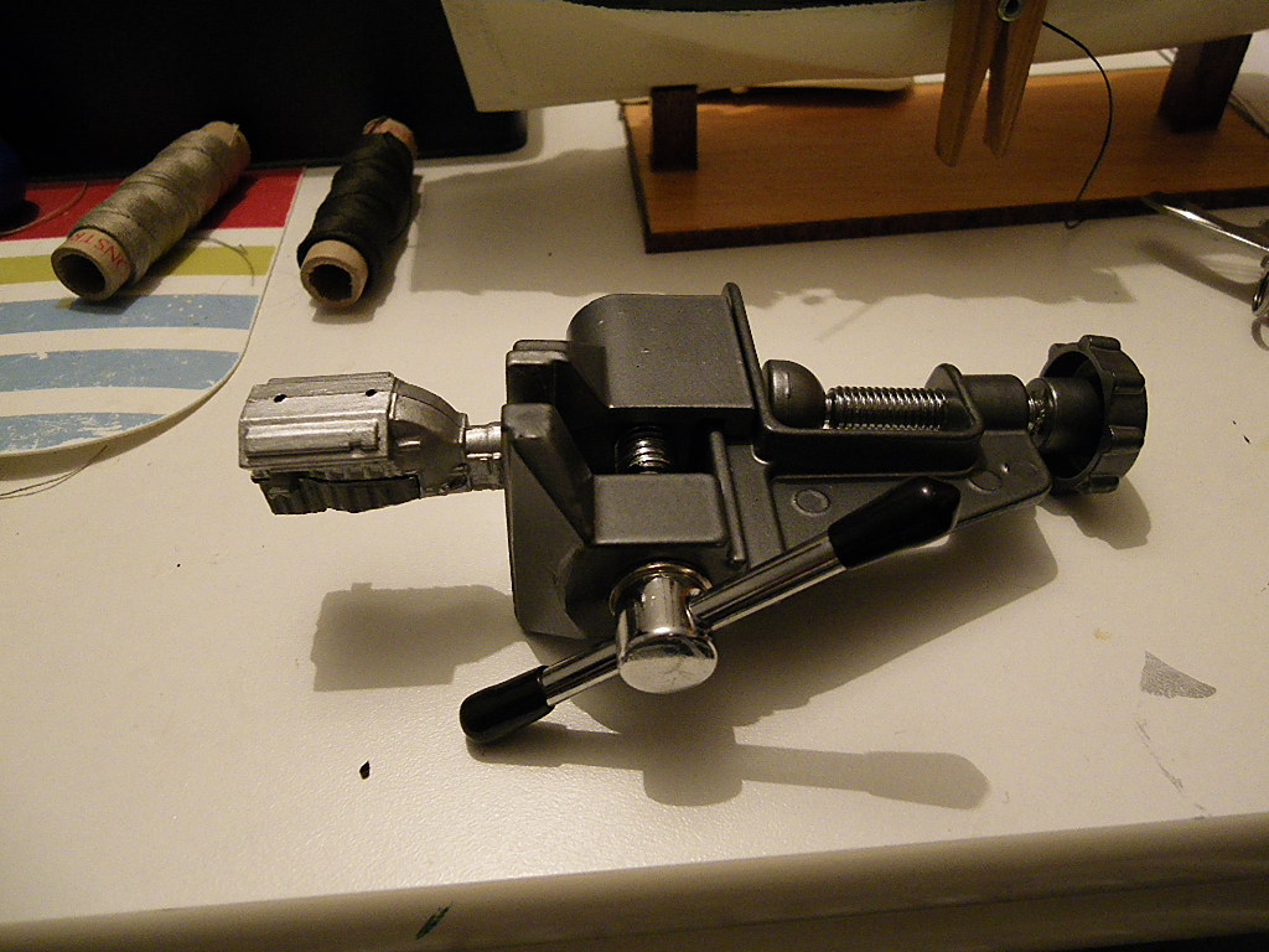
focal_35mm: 28
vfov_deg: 49.7
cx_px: 634
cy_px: 476
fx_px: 1026
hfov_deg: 63.4
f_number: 2.6
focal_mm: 4.9
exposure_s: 1/60
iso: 500
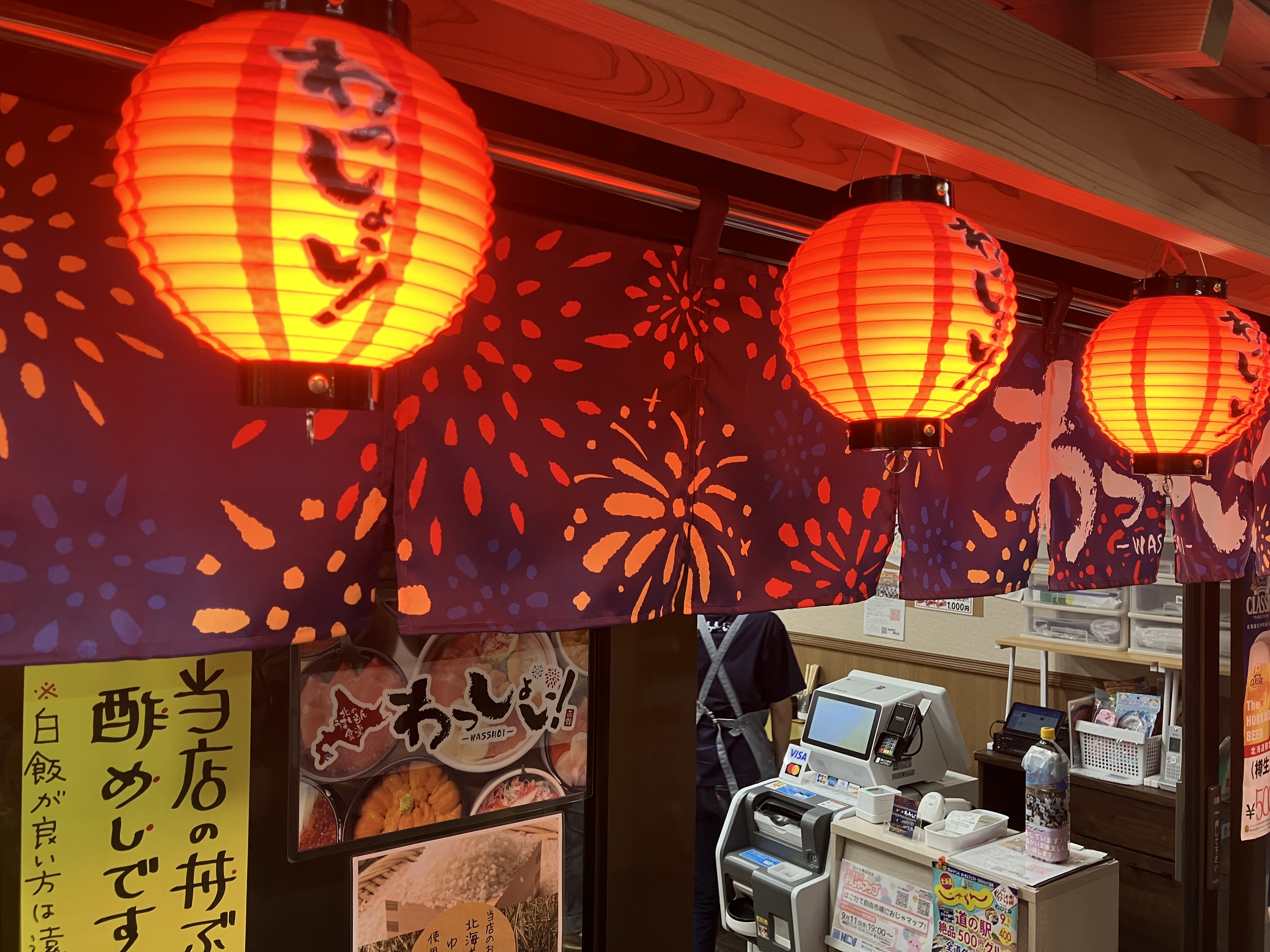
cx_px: 635
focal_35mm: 28
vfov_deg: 49.7
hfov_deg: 63.4
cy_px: 476
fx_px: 1027
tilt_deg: +0.7
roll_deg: -0.7
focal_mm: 3.99
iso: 50
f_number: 1.8
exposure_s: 1/50
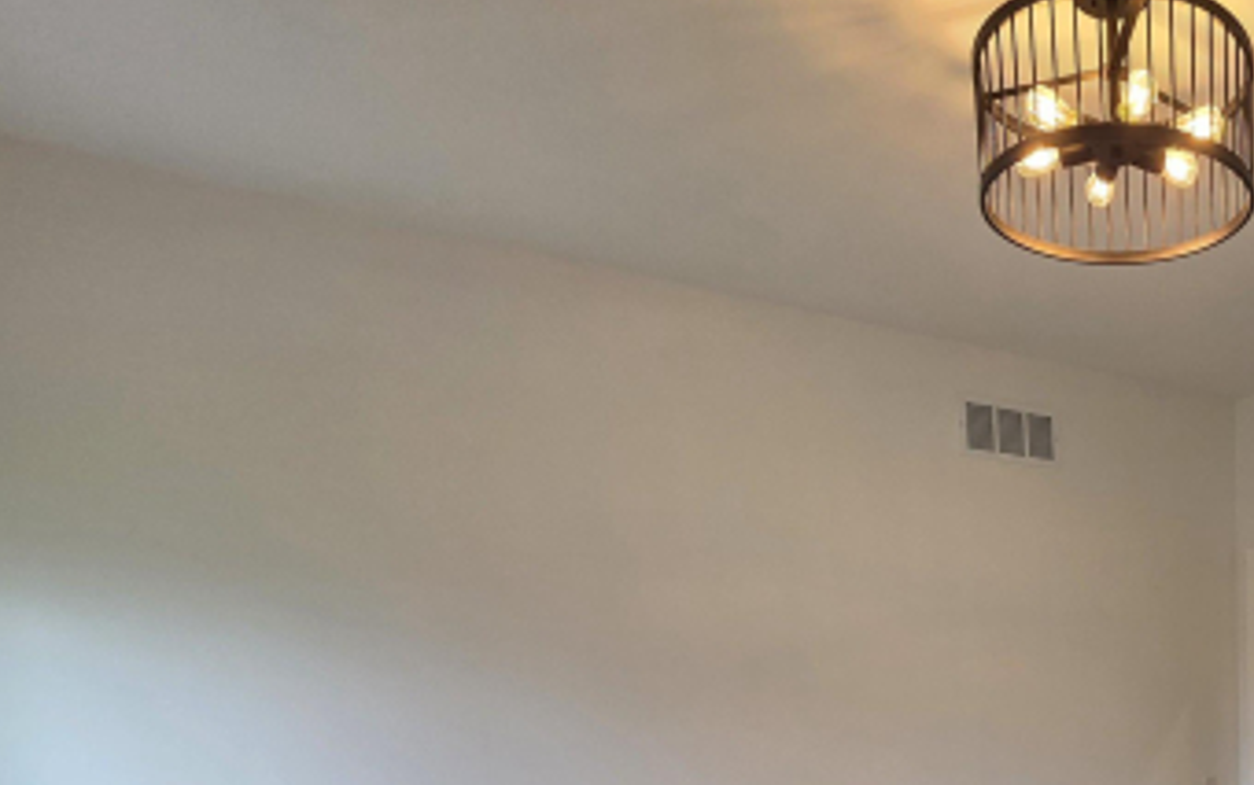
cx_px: 1178
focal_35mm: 27
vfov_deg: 37.6
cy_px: 885
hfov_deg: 56.6
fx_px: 923
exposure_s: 1/120
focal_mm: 2.2
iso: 80
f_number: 1.9
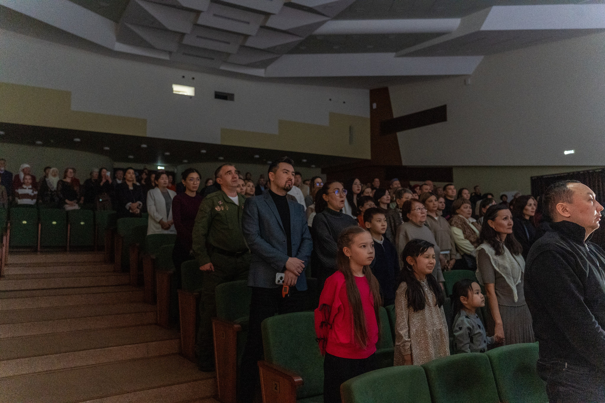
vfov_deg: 46.4
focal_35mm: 28
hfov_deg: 65.5
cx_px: 302
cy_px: 202
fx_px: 471
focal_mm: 28
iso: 10000
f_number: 3.2
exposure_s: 1/160
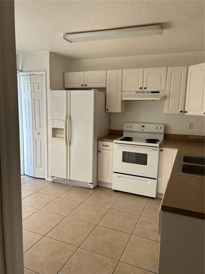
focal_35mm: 26
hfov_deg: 53.1
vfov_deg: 67.3
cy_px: 137
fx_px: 205
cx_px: 102
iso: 40
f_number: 1.5
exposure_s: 1/191
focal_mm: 5.7
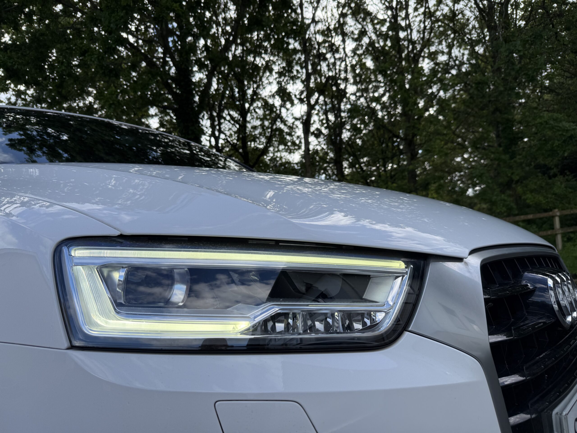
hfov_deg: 71.6
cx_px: 288
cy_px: 216
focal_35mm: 24
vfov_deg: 56.8
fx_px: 400
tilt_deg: +5.1
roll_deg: +1.9
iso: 80
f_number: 1.78
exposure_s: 1/2110
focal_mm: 6.76
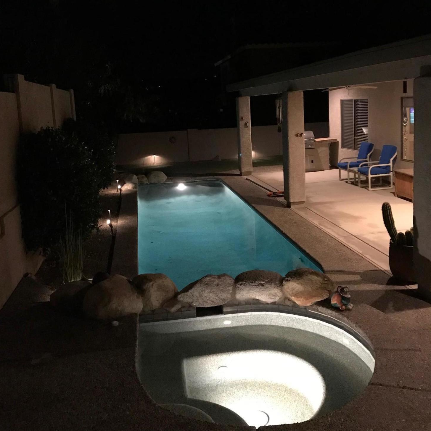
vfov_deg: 48.1
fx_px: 479
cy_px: 171
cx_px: 210
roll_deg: +3.4
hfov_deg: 48.4
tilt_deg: -7.7
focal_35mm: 34
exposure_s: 1/4
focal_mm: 3.99
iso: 100
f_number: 1.8
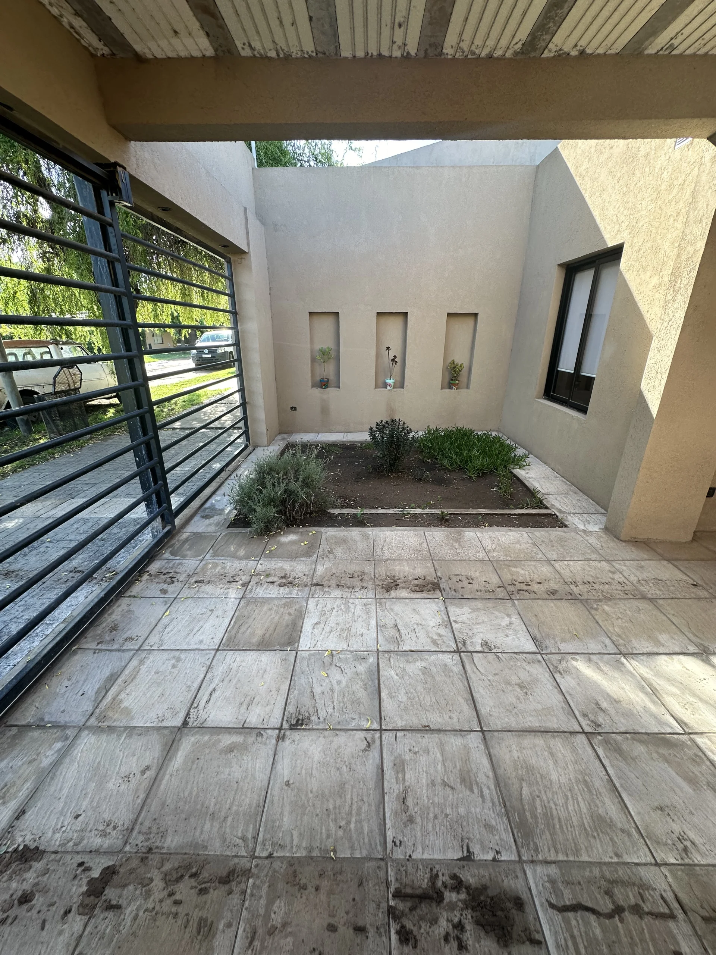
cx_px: 358
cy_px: 478
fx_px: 386
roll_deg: -1.3
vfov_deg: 102.1
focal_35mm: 14
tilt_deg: -20.0
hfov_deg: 85.7
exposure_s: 1/118
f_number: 2.2
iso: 40
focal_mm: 2.22
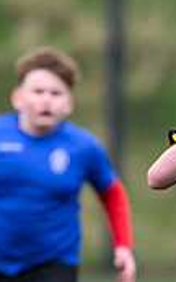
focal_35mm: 1545
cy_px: 296
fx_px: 11867
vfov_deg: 1.4
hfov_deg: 0.8
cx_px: 325
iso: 500
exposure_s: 1/2000
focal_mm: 400
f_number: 3.5
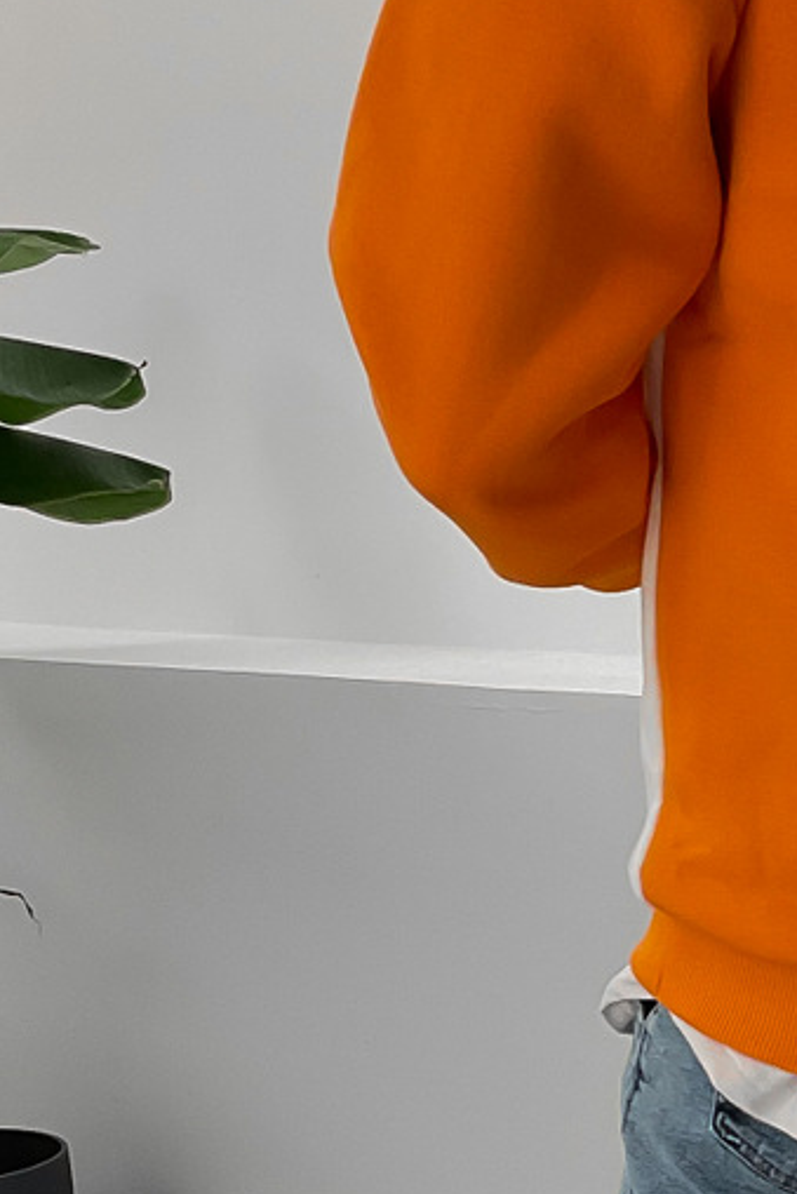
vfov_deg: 21.0
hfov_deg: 14.0
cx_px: 959
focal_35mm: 95
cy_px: 1058
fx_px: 3152
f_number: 1.8
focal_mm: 3
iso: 50
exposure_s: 1/100
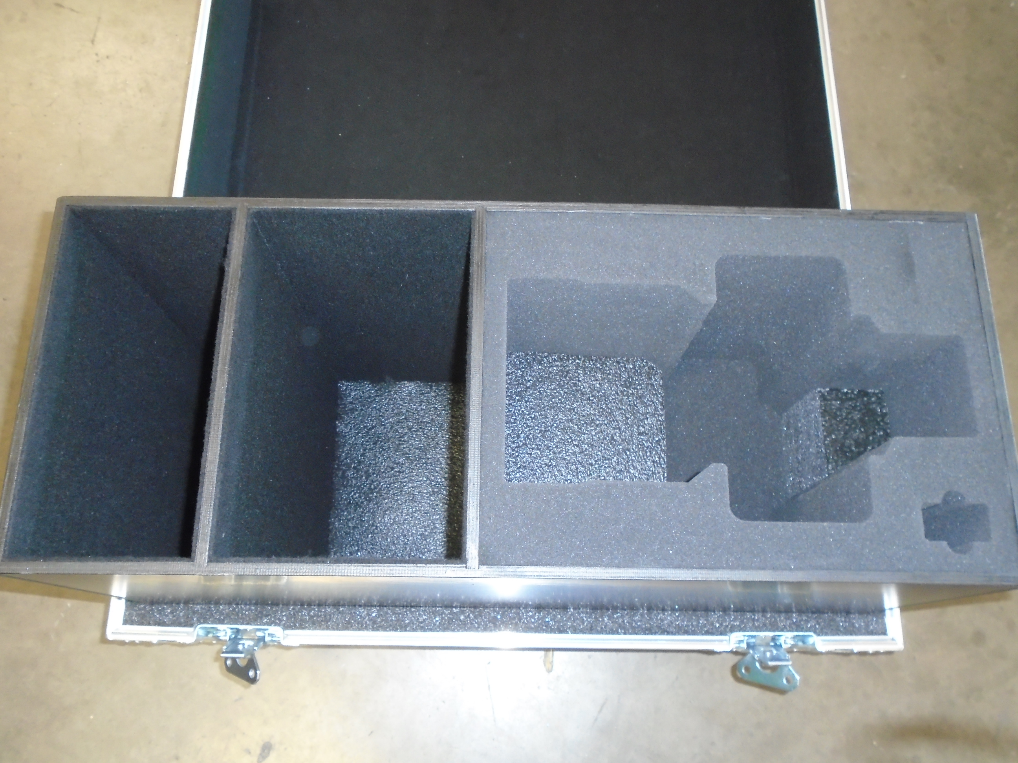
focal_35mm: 31
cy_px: 382
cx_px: 509
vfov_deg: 45.4
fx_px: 912
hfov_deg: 58.4
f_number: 3.5
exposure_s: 1/40
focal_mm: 5.5
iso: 400
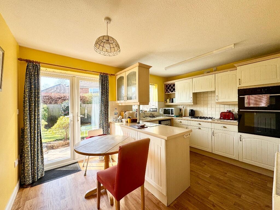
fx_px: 113
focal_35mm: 14
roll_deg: +0.7
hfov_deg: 102.1
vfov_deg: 85.7
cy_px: 105
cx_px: 140
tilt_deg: +0.0
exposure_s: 1/99
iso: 50
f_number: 2.2
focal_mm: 2.22
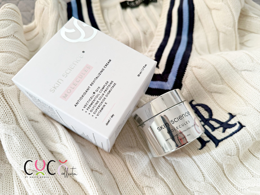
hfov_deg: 71.6
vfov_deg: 56.8
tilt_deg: -55.9
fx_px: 180
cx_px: 130
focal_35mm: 24
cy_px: 98
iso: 200
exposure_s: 1/61
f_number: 1.78
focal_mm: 6.76
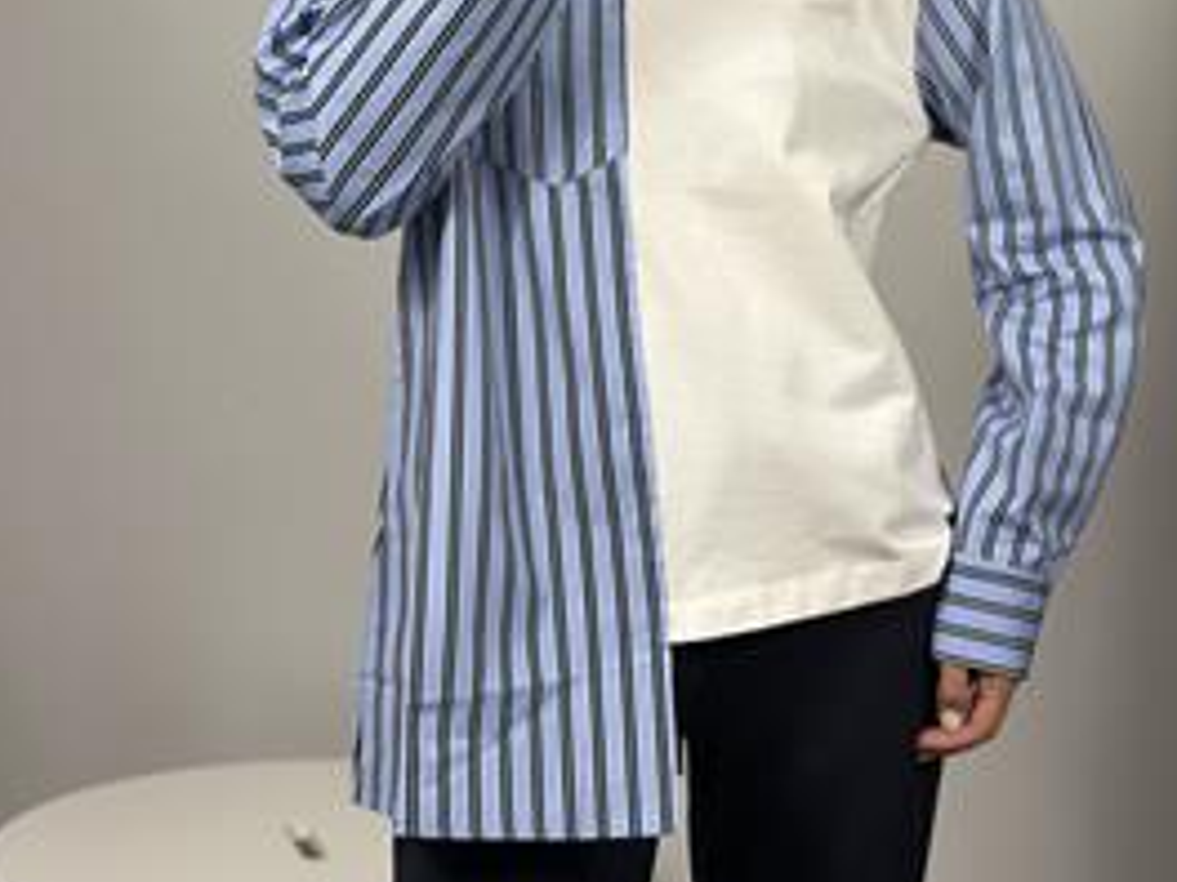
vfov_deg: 19.3
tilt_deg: -23.9
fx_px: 2550
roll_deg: -3.7
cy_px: 91
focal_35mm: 75
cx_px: 664
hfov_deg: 26.0
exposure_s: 1/100
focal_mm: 6.86
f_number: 1.78
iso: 80
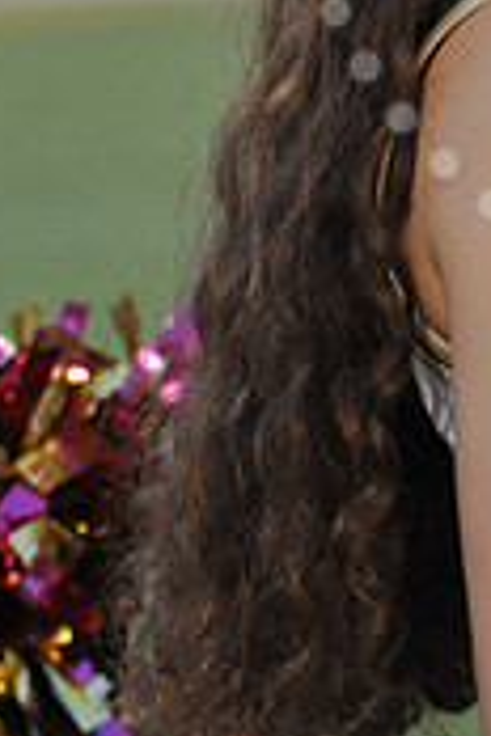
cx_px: 787
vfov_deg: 4.1
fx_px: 10249
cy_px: -203
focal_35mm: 501
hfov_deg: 2.7
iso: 2500
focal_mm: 150
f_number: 7.1
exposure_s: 1/250
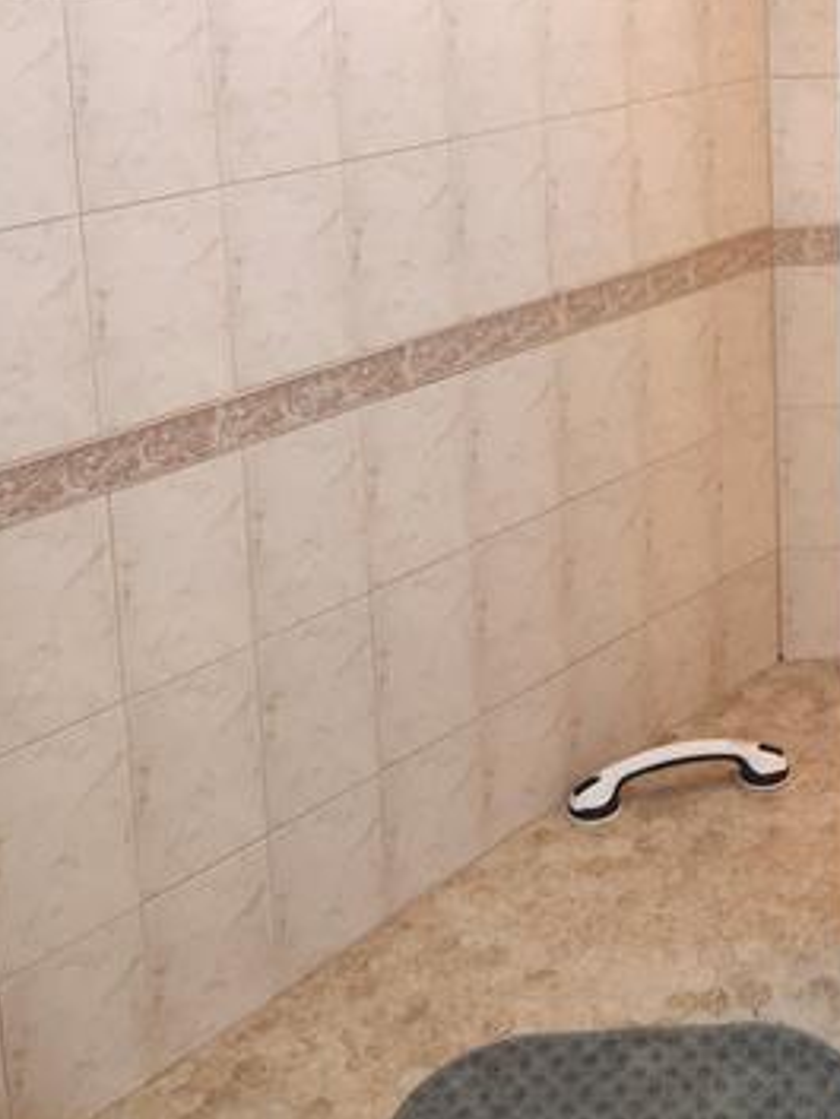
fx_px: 1617
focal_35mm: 50
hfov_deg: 27.6
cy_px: 82
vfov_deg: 35.6
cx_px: 824
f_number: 1.8
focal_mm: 5.4
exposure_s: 1/120
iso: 200
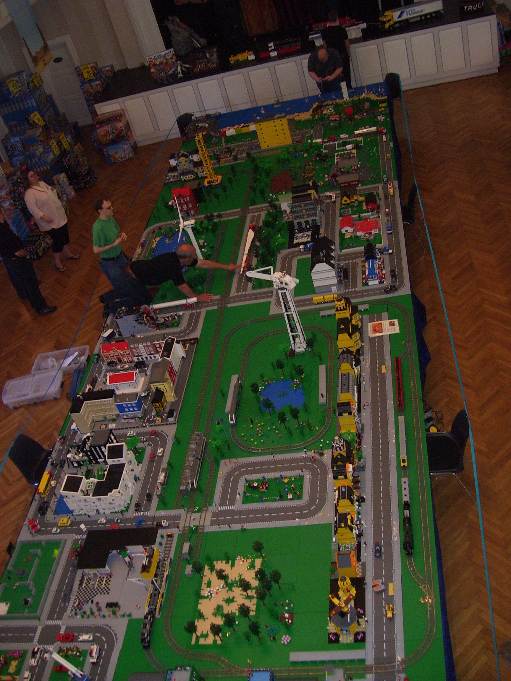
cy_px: 340
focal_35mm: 36
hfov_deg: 39.7
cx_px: 256
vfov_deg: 51.4
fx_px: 709
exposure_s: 1/60
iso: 200
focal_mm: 6
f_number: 2.7
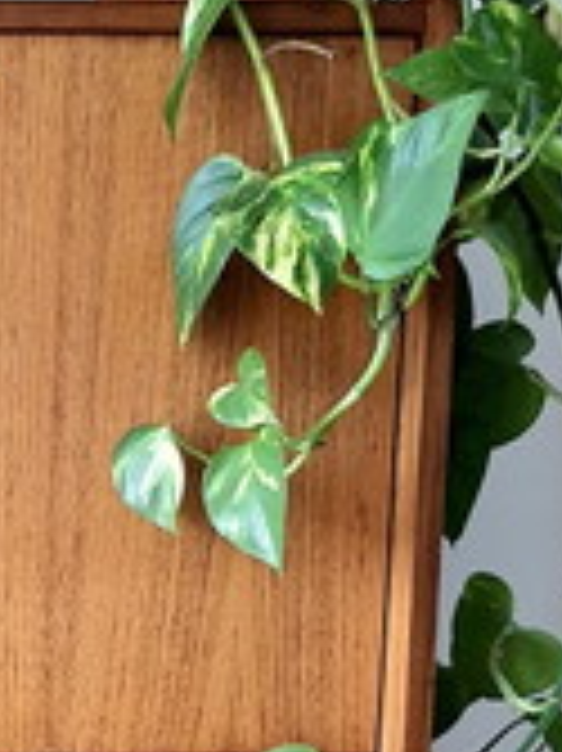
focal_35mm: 94
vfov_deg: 19.6
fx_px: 2037
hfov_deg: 14.4
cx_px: -346
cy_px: 912
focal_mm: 5.54
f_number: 1.8
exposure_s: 1/100
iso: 64
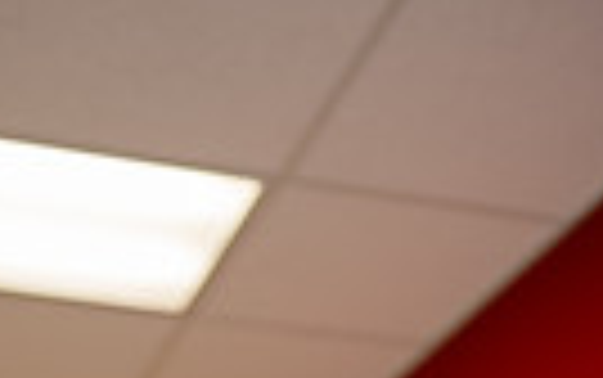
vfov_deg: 12.3
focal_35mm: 82
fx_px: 1349
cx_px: 191
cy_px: 936
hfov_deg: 25.0
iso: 40
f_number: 1.4
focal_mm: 24
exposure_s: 1/125
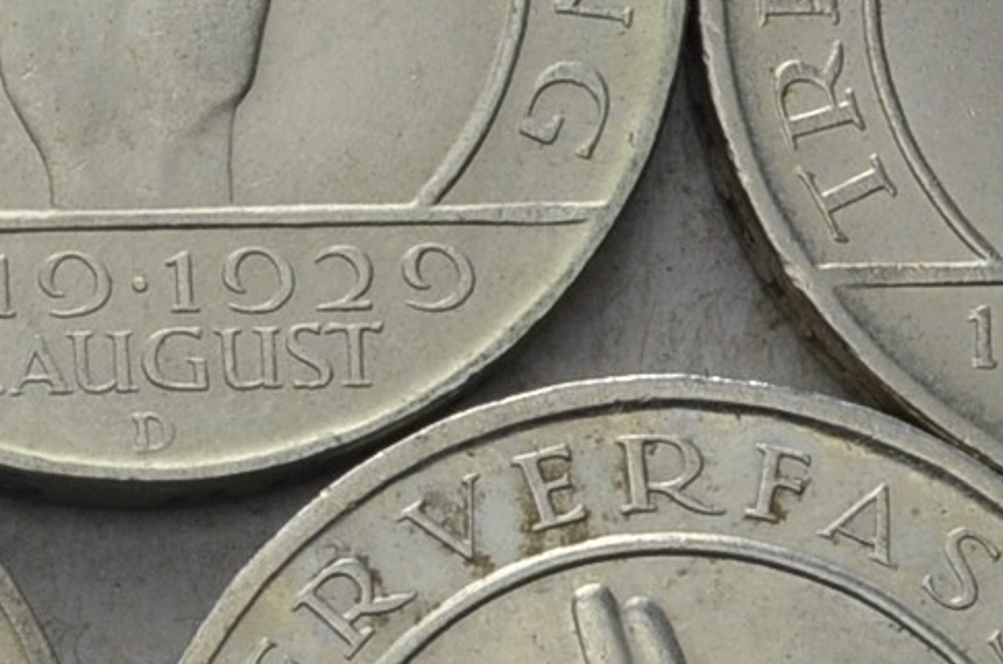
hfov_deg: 7.6
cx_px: -517
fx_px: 7409
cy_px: 947
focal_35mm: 267
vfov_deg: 5.1
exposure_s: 1/250
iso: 400
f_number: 14
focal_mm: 35
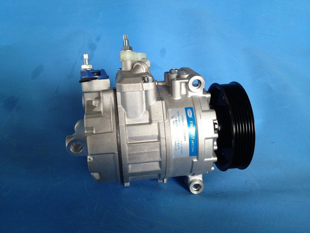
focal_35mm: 35
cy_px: 116
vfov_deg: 40.7
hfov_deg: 52.6
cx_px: 155
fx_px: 313
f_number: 2.4
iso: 64
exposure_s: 1/30
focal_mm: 4.28
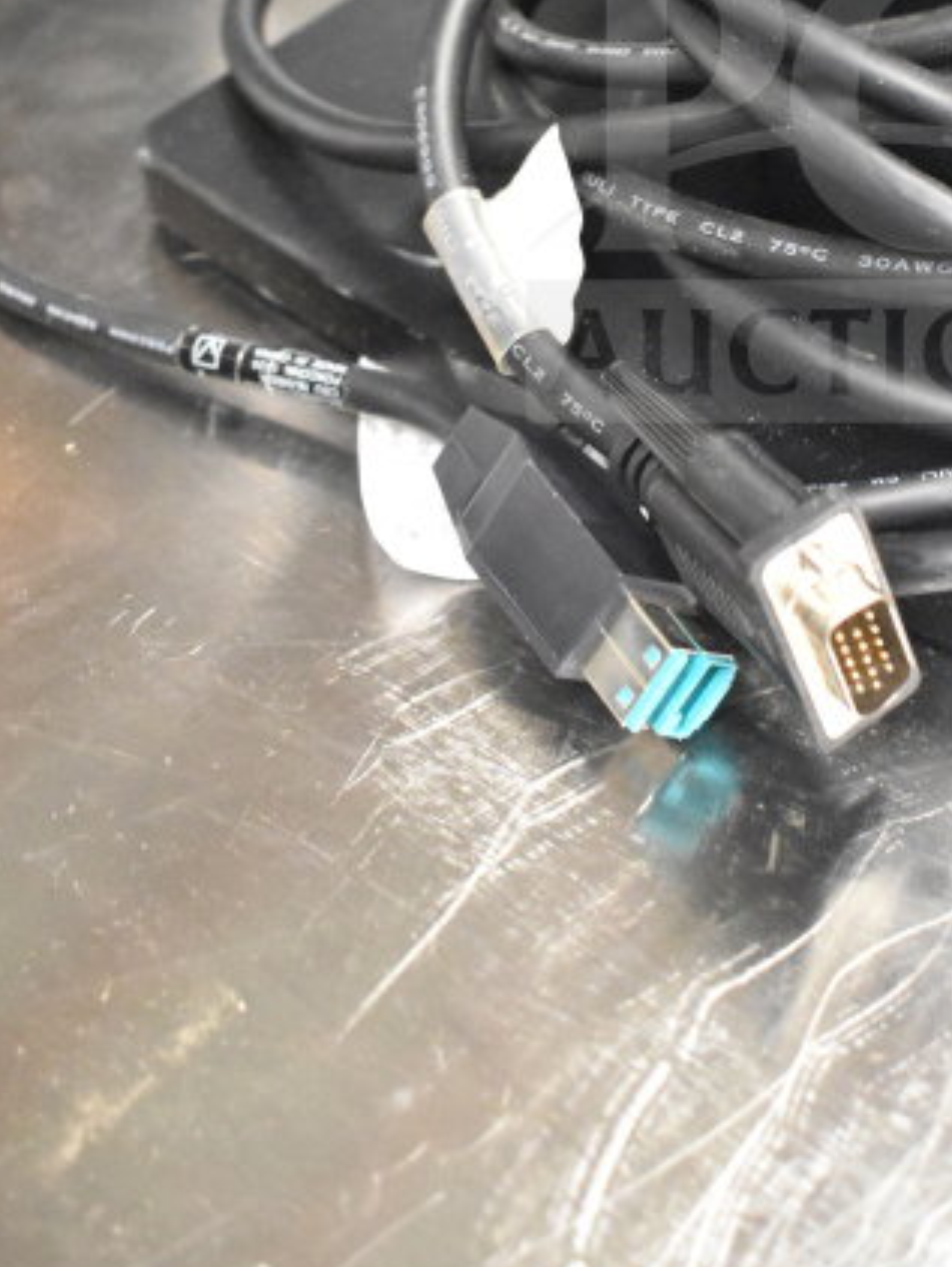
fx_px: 2747
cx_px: 862
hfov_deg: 19.3
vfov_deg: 25.4
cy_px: 185
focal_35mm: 75
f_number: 3.8
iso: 8000
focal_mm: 24
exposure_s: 1/40
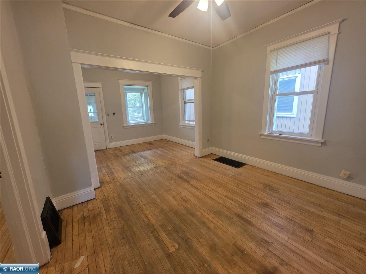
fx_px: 137
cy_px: 137
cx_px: 183
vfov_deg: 89.9
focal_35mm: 13
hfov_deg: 106.2
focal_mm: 2.2
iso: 250
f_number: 1.9
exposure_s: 1/60
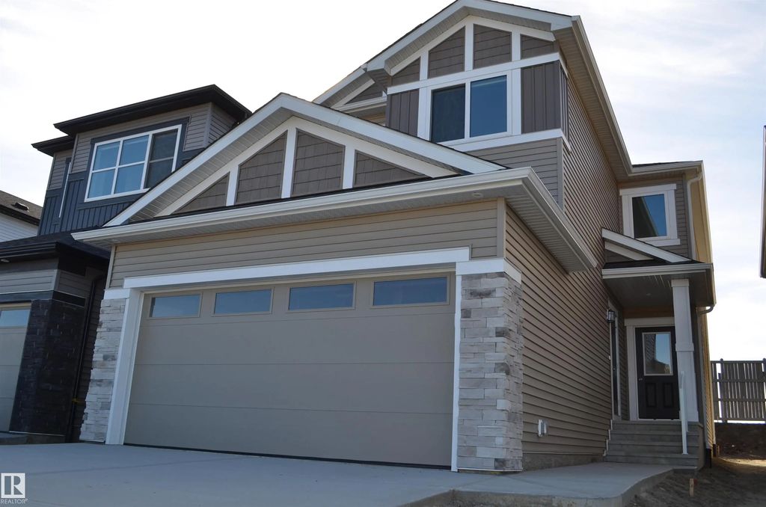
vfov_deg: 43.4
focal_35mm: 30
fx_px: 637
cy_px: 254
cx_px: 383
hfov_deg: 62.0
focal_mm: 20
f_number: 6.3
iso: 100
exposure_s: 1/250
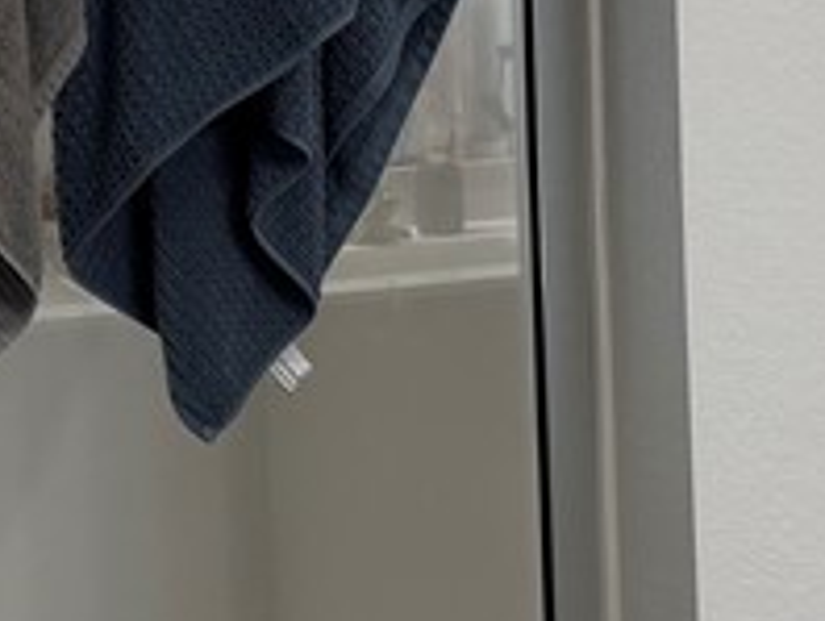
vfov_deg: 11.9
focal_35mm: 124
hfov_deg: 15.8
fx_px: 2959
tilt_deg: -2.5
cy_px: 113
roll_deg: +2.2
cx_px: 183
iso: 125
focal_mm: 6.76
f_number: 1.78
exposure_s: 1/120
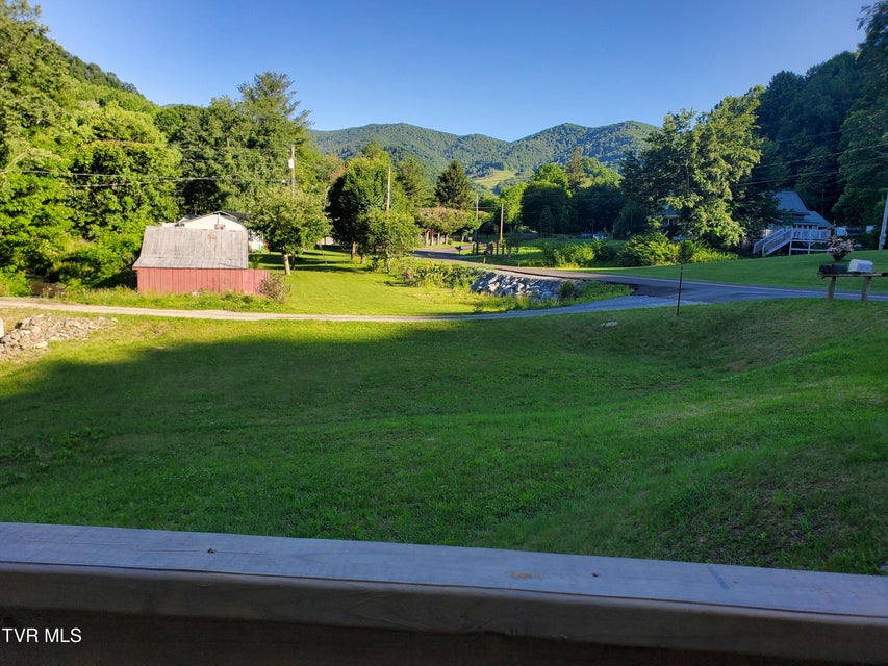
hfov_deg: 67.3
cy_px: 333
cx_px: 444
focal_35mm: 26
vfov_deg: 53.1
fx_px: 667
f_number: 2.4
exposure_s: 1/636
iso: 50
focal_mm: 4.3
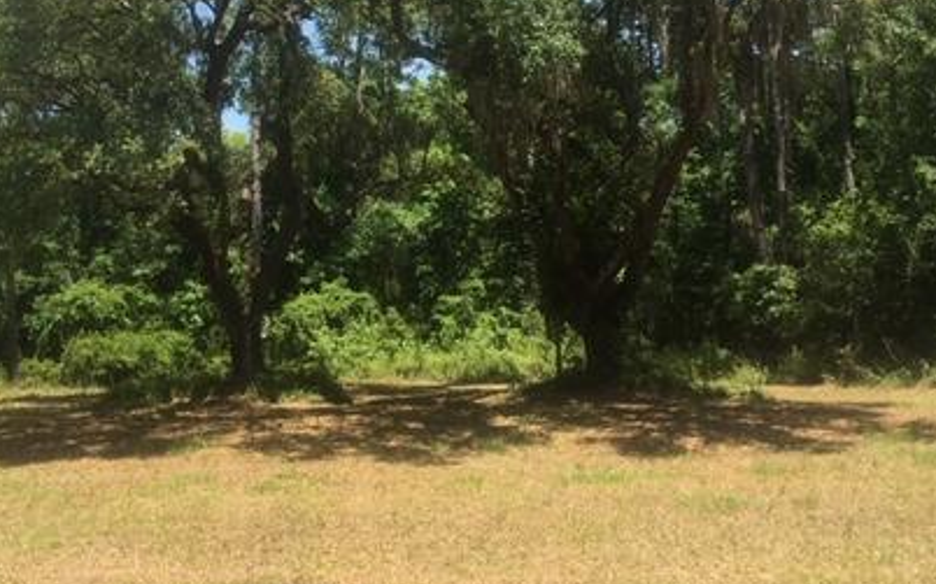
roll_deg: +1.4
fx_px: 1250
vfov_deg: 25.6
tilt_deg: +11.2
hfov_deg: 41.1
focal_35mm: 49
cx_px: 468
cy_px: 79
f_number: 2.2
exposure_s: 1/657
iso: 25
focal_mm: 4.15
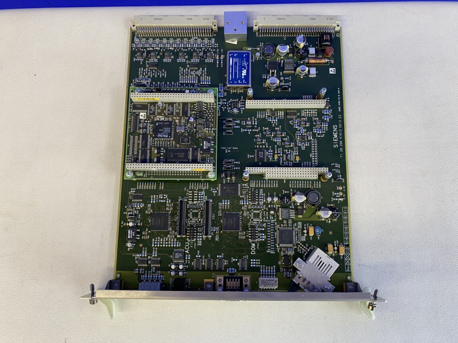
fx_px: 357
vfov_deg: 51.3
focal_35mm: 27
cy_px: 167
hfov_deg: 65.3
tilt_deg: -79.5
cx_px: 235
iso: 80
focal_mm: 4.25
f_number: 1.8
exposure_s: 1/50
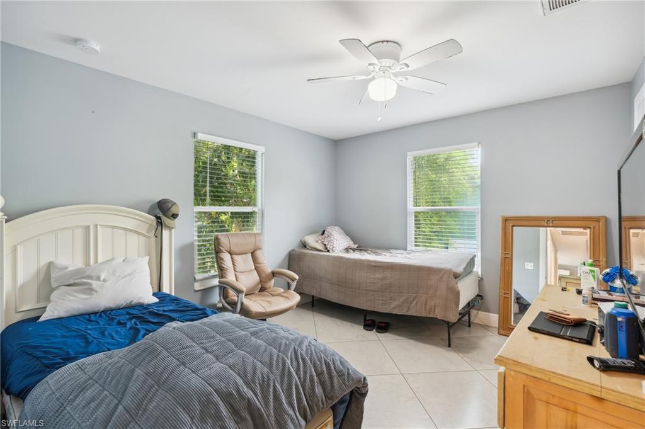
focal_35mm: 16
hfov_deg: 96.8
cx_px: 322
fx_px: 286
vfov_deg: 73.7
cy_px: 214
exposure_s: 1/2.5
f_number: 9
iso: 200
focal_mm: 16
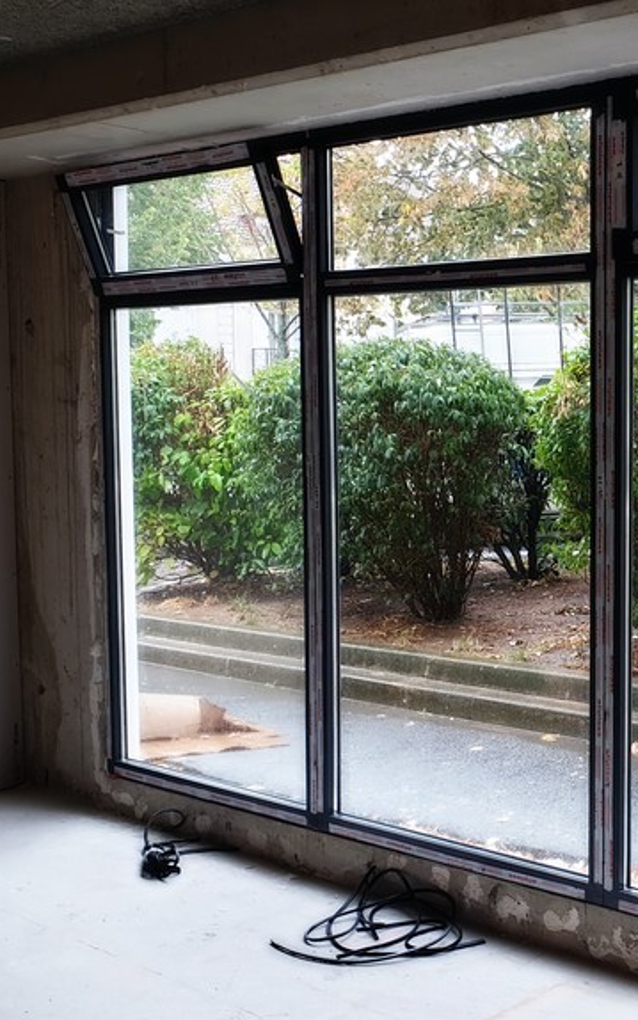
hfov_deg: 25.4
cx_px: 652
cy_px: 537
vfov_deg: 41.8
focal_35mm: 48
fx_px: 1335
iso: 80
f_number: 2.4
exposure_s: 1/50
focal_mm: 4.3
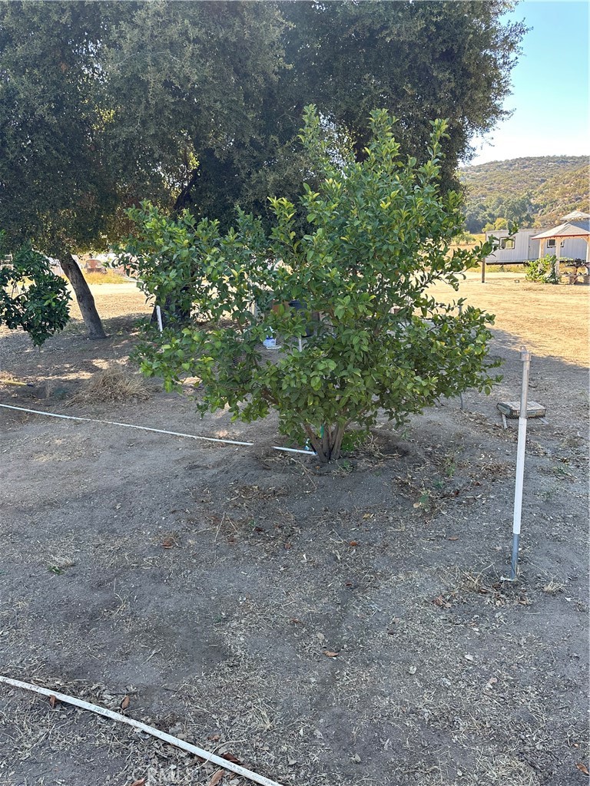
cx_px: 295
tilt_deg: -12.8
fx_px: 545
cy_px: 393
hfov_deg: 56.8
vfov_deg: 71.6
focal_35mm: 24
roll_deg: +3.9
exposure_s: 1/469
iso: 80
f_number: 1.78
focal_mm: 6.86
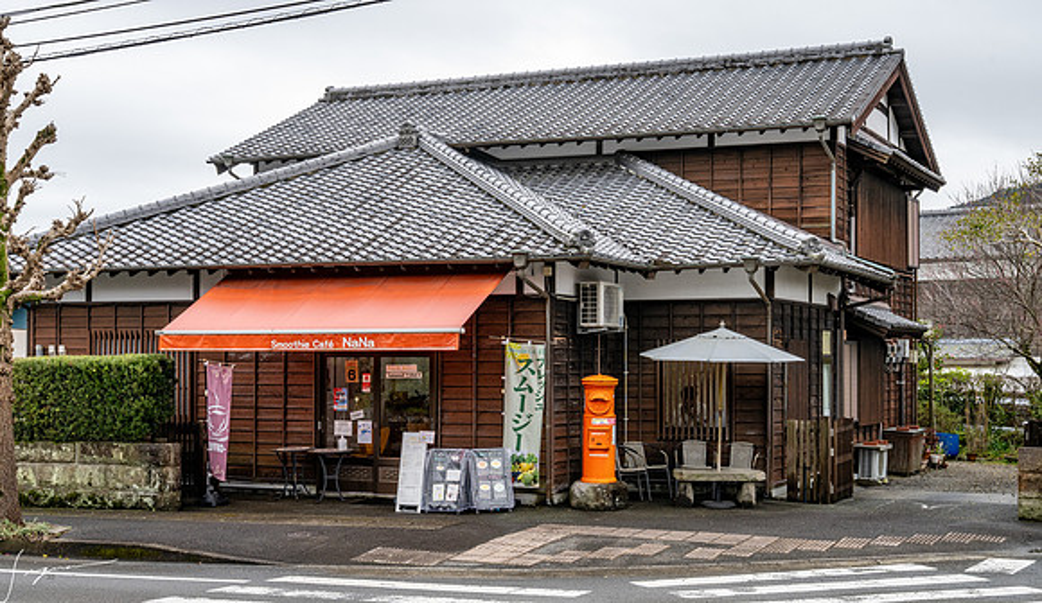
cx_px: 521
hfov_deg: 37.9
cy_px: 347
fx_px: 1519
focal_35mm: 55
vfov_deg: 22.5
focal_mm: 51
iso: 500
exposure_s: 1/100
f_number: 10
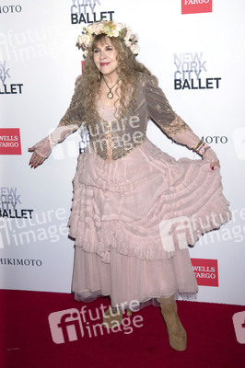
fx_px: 491
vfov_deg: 41.1
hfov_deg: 28.0
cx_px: 122
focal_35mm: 48
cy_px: 184
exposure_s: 1/160
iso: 640
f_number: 6.3
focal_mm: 48
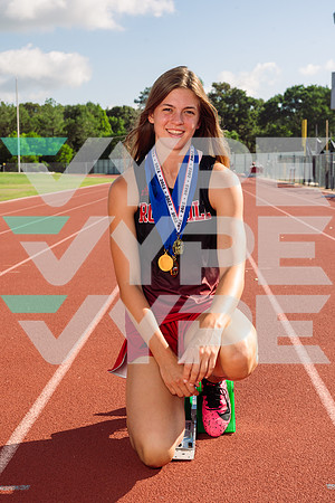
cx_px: 168
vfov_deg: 33.4
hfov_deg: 22.6
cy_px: 252
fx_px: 837
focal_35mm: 60
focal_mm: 60
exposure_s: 1/200
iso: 125
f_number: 10
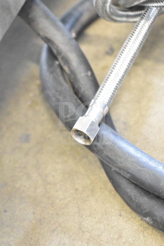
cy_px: 123
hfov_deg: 21.6
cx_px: 82
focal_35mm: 63
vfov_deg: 31.9
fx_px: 430
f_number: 5
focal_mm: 42
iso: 12800
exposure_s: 1/60
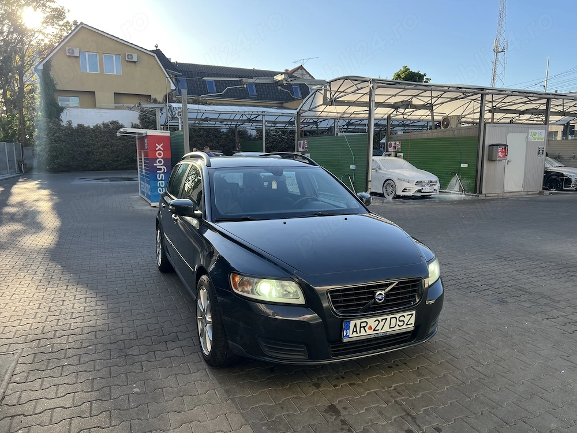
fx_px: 433
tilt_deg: -8.0
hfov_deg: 67.3
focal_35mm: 26
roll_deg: -0.9
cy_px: 216
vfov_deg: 53.1
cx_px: 288
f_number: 1.5
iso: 50
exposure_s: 1/753
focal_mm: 5.7
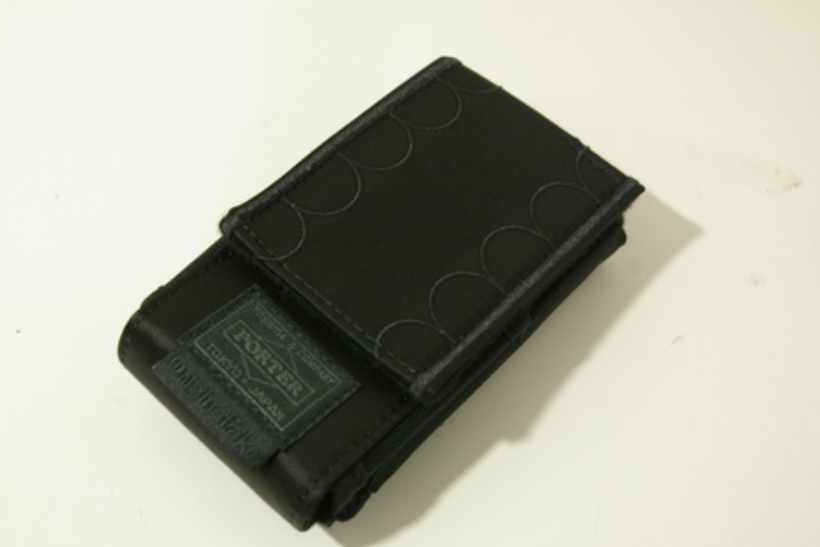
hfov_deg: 36.5
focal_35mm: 55
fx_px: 1242
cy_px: 288
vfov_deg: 24.8
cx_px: 398
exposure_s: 1/10
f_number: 5.6
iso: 800
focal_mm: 33
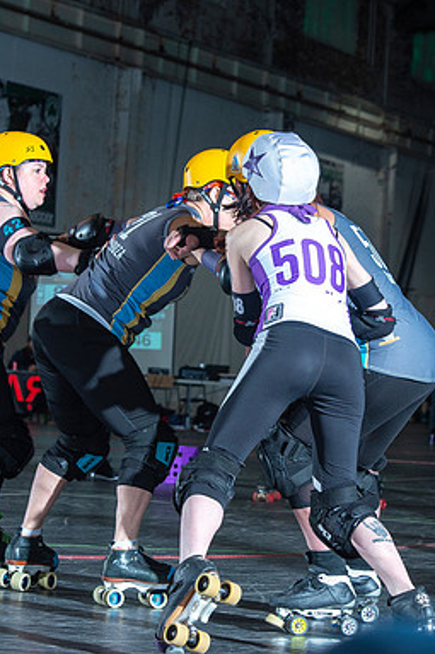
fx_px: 2884
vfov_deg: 12.9
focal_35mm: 159
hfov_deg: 8.6
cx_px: 263
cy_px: 325
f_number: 8
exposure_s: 1/160
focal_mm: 105
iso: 800
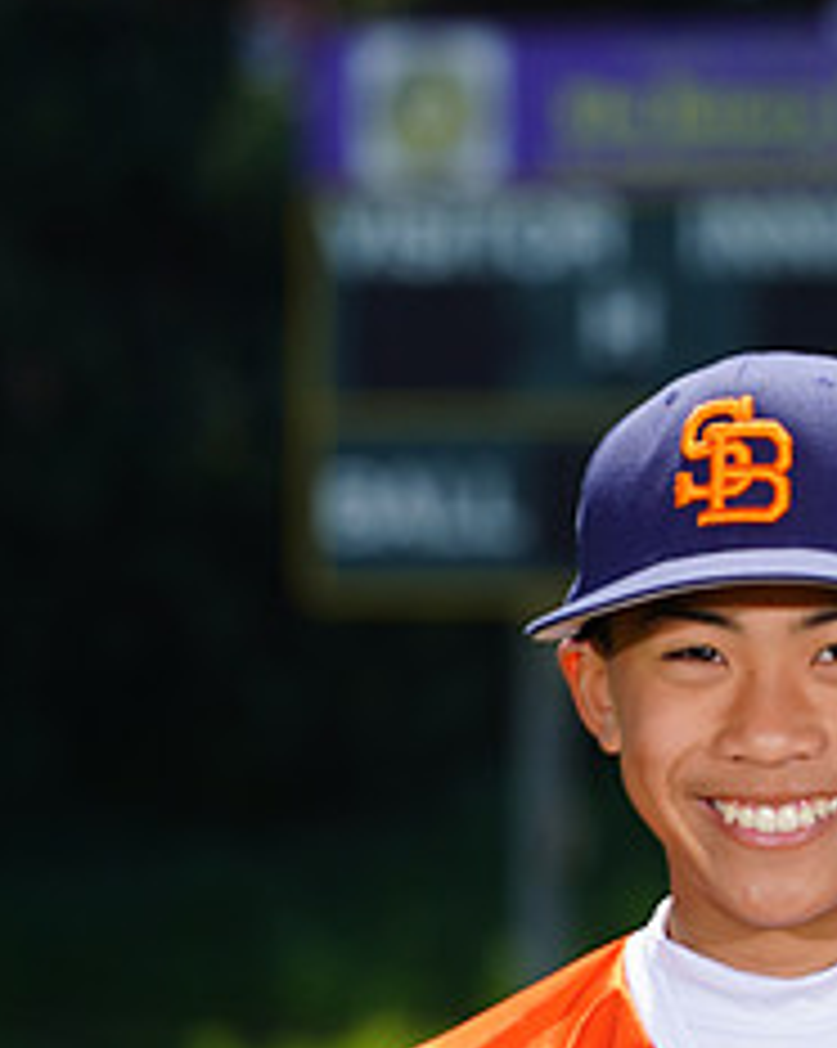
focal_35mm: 543
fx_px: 16836
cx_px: 776
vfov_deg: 3.6
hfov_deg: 2.8
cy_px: 1147
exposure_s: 1/250
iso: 100
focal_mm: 232
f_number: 8
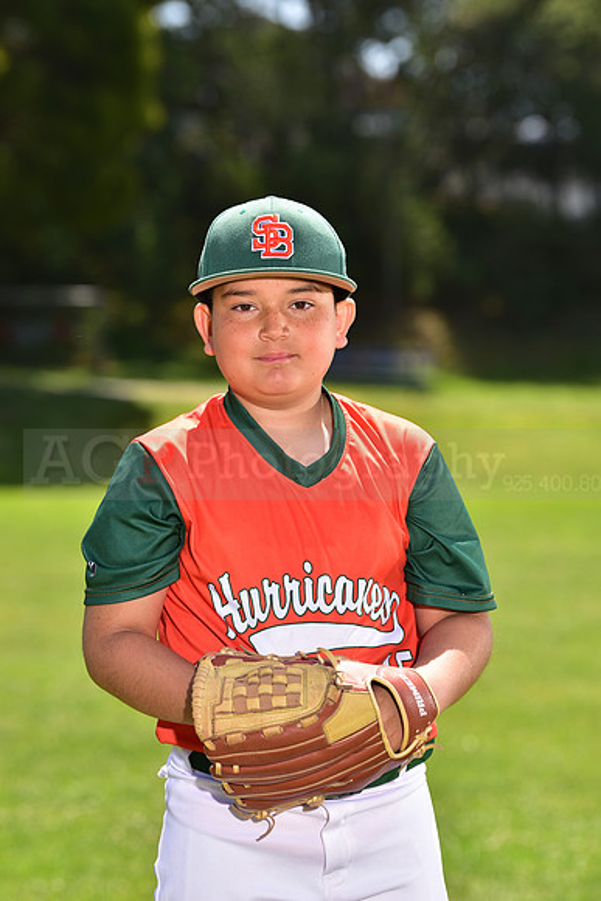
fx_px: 4129
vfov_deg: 12.4
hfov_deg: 8.3
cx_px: 300
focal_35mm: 165
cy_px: 450
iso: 80
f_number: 5.6
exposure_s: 1/200
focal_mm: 165
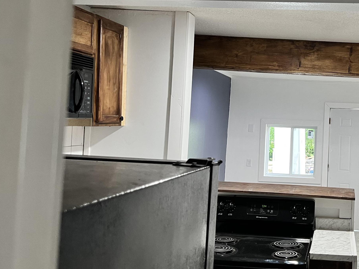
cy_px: 112
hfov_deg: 40.6
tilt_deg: -0.2
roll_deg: -3.2
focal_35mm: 44
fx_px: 456
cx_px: 302
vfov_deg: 32.8
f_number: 1.5
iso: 200
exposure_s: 1/60
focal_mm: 5.7
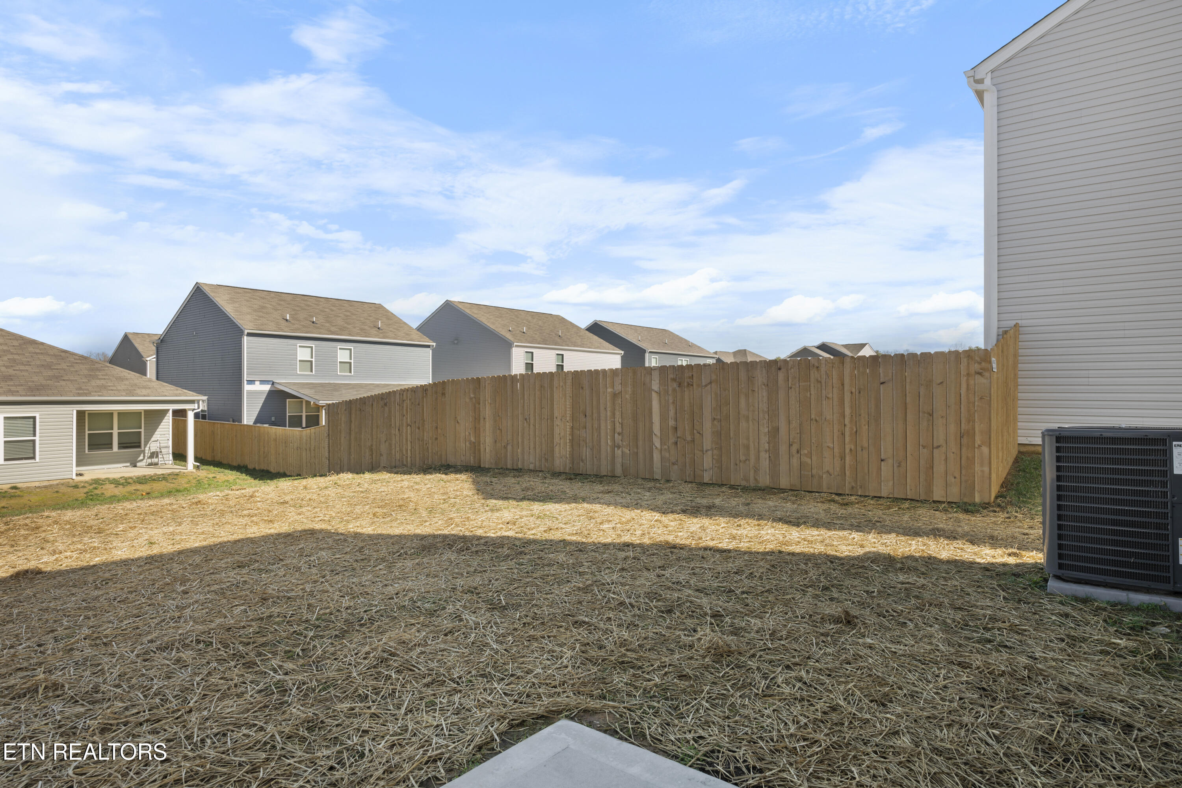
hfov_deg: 84.0
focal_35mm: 20
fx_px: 657
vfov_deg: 61.9
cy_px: 394
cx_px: 591
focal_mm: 20
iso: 100
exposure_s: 1/30
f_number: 9
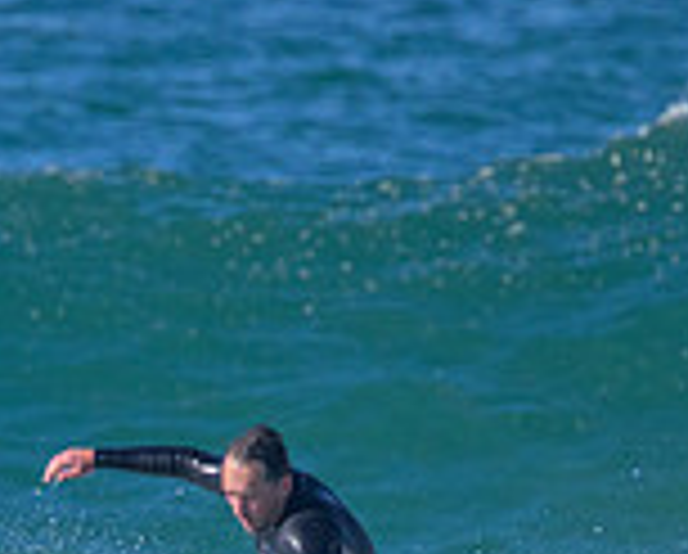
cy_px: 804
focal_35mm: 2840
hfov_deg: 0.7
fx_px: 57939
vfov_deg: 0.5
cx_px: 4
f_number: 11
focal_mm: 800
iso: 1600
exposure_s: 1/2000
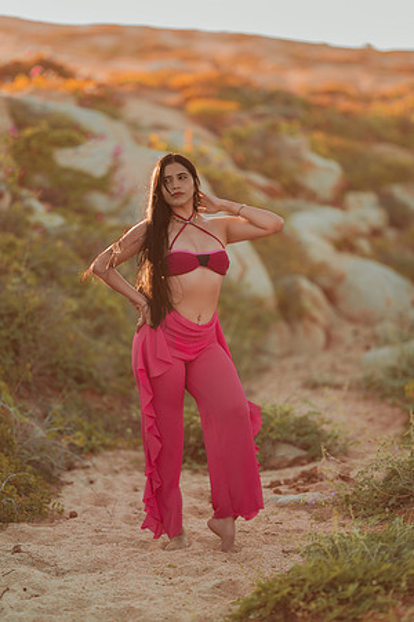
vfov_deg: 15.2
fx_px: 2329
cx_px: 207
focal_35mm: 135
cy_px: 311
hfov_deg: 10.2
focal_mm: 135
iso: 50
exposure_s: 1/400
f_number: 1.8
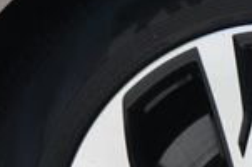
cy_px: 229
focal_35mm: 624
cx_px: 274
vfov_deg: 2.2
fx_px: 4359
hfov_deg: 3.3
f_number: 5.6
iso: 220
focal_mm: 98
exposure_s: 1/250
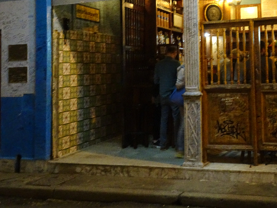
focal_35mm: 50
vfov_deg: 28.4
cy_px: 39
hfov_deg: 36.6
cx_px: 229
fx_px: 400
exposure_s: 1/8
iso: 800
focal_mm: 5.09
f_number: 4
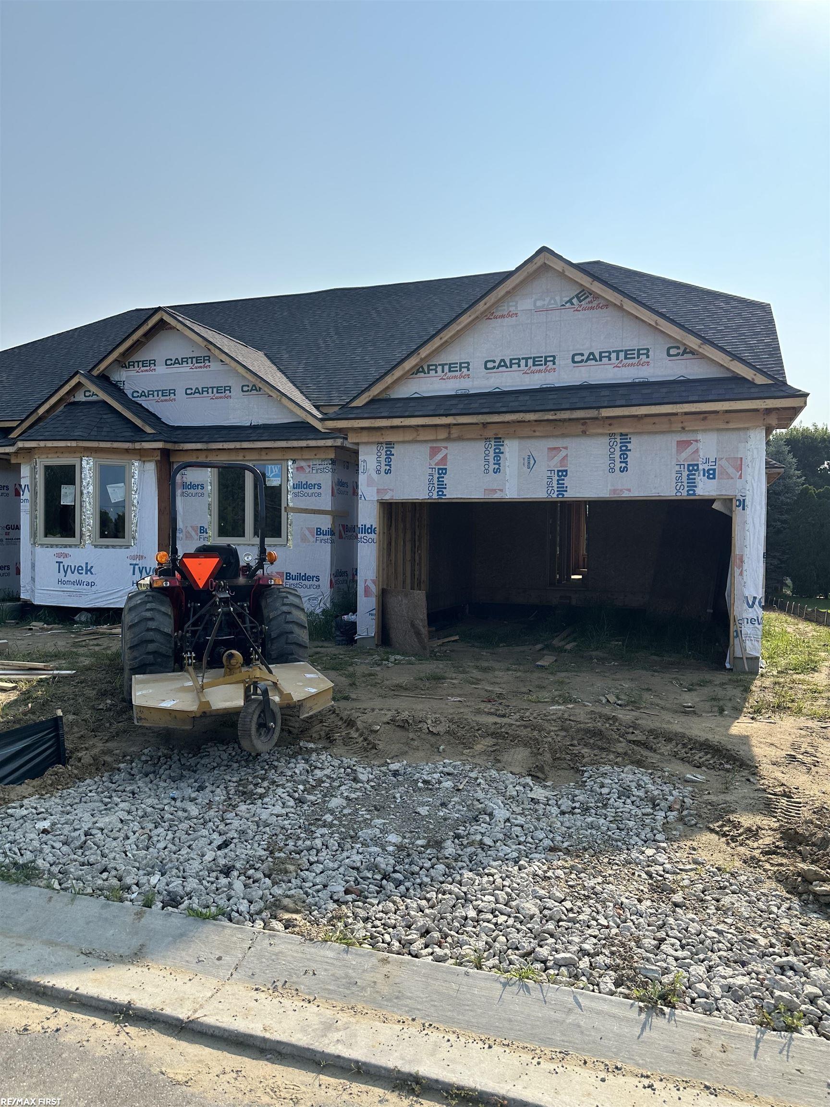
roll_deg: -1.6
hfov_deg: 56.8
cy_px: 554
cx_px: 415
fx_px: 767
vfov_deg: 71.6
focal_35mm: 24
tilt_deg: -1.9
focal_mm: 6.86
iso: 80
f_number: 1.78
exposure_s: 1/6623
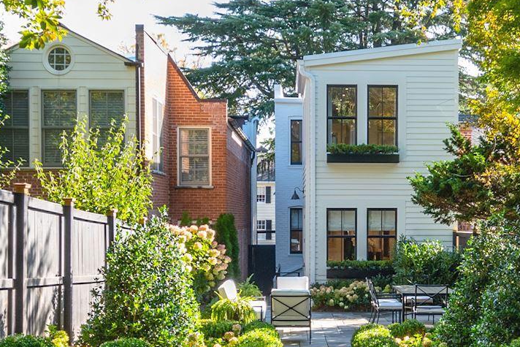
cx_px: 329
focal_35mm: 59
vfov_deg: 22.9
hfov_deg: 33.7
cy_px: 222
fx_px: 852
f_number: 8
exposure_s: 1/80
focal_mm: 14
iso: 250
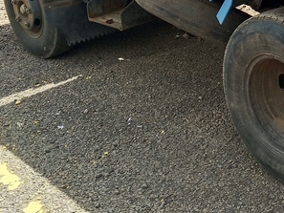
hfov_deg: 27.8
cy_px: -61
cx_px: 331
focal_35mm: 62
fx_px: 509
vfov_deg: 21.5
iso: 100
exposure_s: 1/225
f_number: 1.6
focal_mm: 4.09
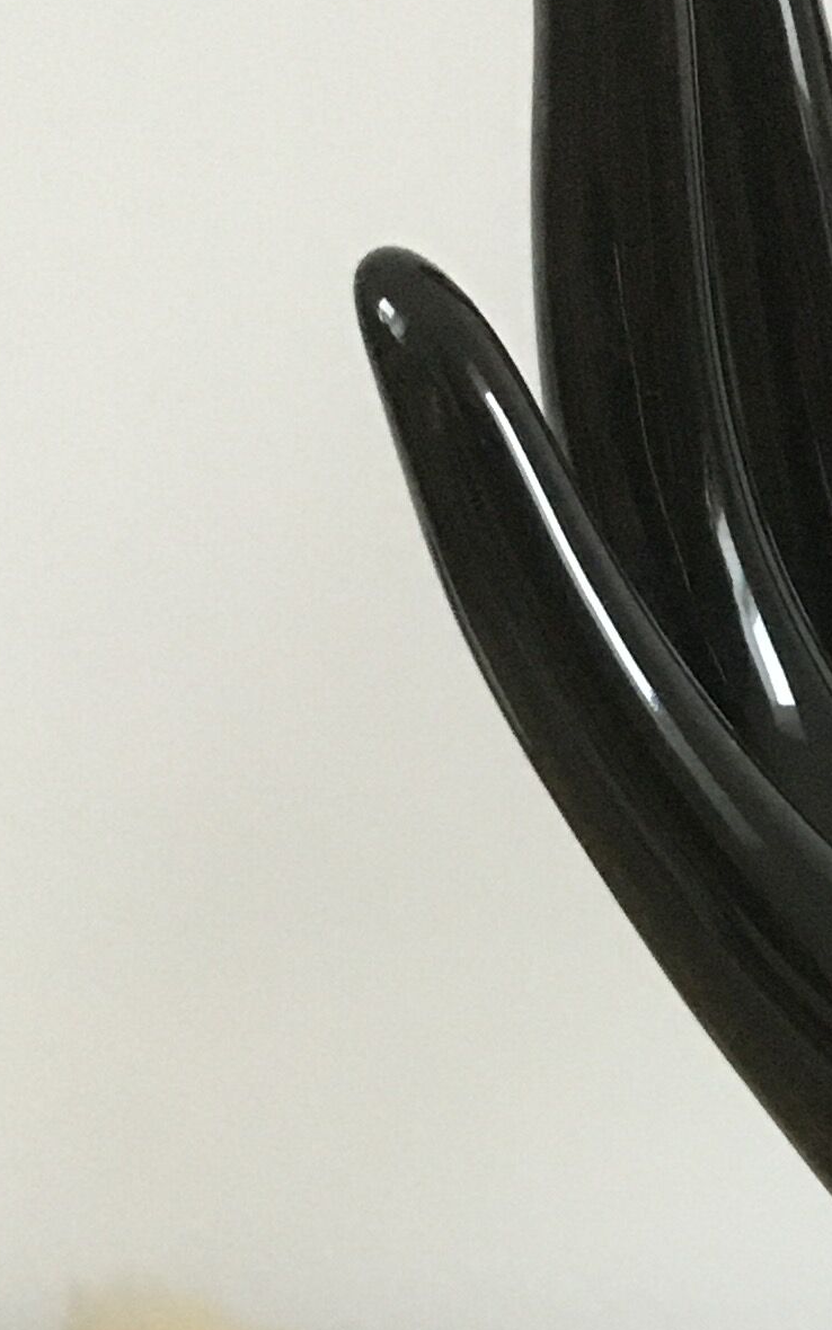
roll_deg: -2.1
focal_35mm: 105
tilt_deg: -18.8
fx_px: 3807
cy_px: 1209
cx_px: 1241
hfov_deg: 11.9
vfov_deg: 19.4
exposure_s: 1/17
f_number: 2.2
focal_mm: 4.15
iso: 400
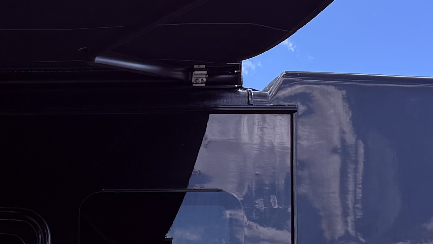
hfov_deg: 18.3
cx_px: -144
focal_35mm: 108
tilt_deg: +7.2
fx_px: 1240
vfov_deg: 11.0
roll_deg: +0.3
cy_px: 279
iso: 100
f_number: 1.78
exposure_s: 1/1727
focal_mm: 6.76
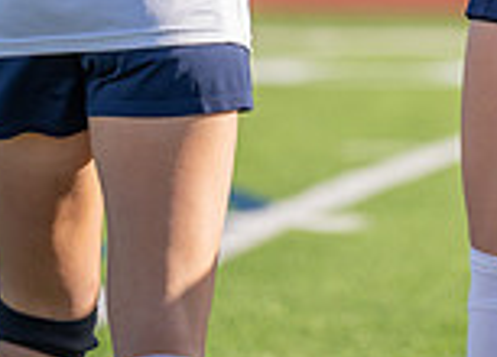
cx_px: 497
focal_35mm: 835
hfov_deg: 2.4
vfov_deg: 1.7
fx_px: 11812
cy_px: -238
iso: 100
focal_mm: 178
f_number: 2.8
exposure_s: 1/1250
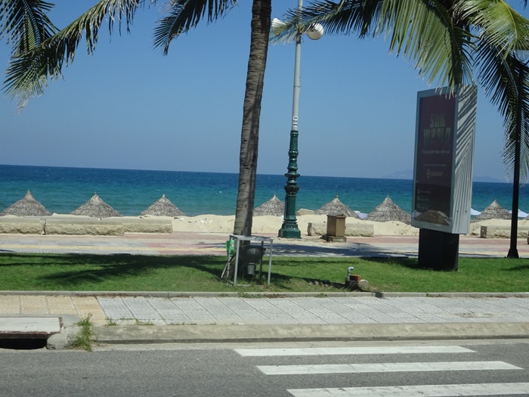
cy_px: 198
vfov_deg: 25.2
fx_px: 886
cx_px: 264
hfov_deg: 33.2
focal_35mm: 58
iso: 160
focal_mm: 9.87
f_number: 4.5
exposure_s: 1/1250
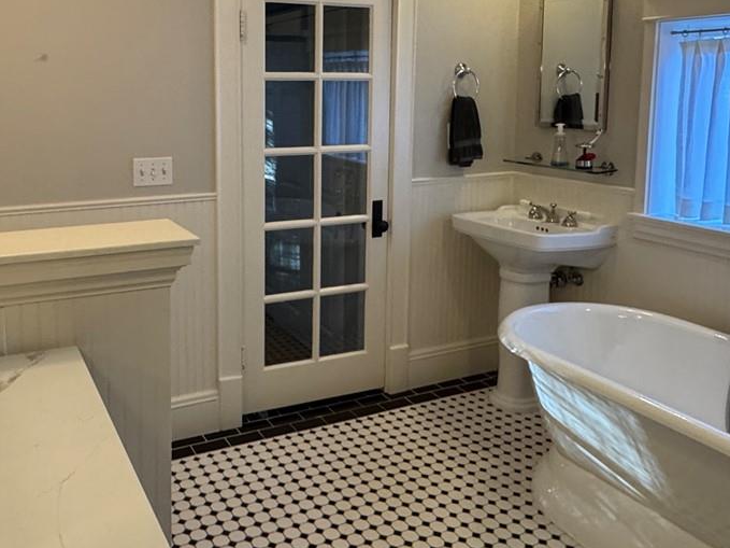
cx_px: 257
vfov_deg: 42.1
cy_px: 161
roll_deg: -0.2
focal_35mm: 33
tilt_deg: -6.4
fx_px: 696
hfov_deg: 54.5
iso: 320
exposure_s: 1/60
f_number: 2.2
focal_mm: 2.22
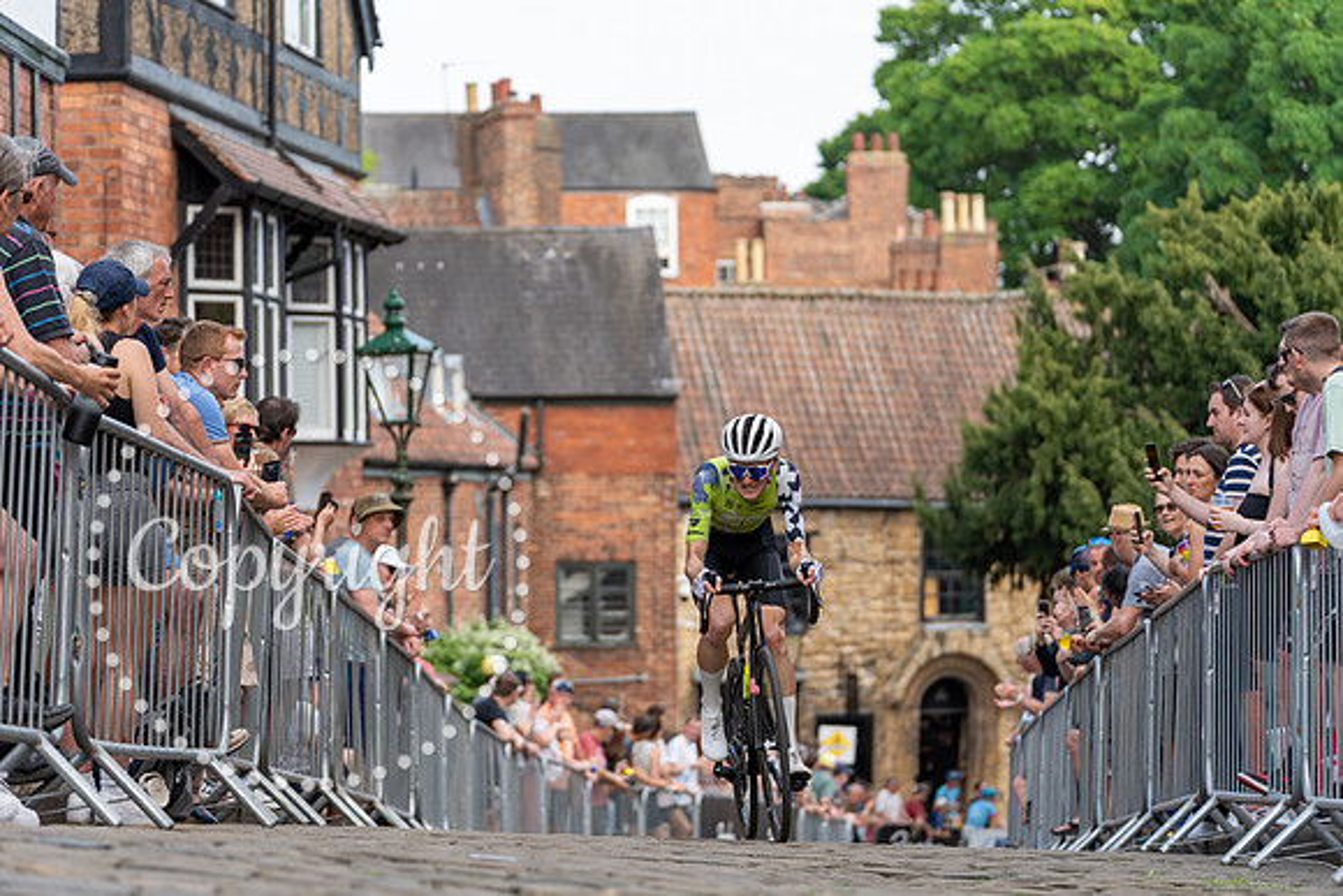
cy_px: 448
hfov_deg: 20.2
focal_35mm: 101
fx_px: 3769
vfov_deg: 13.6
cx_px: 672
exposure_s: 1/640
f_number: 2.8
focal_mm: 101
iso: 100
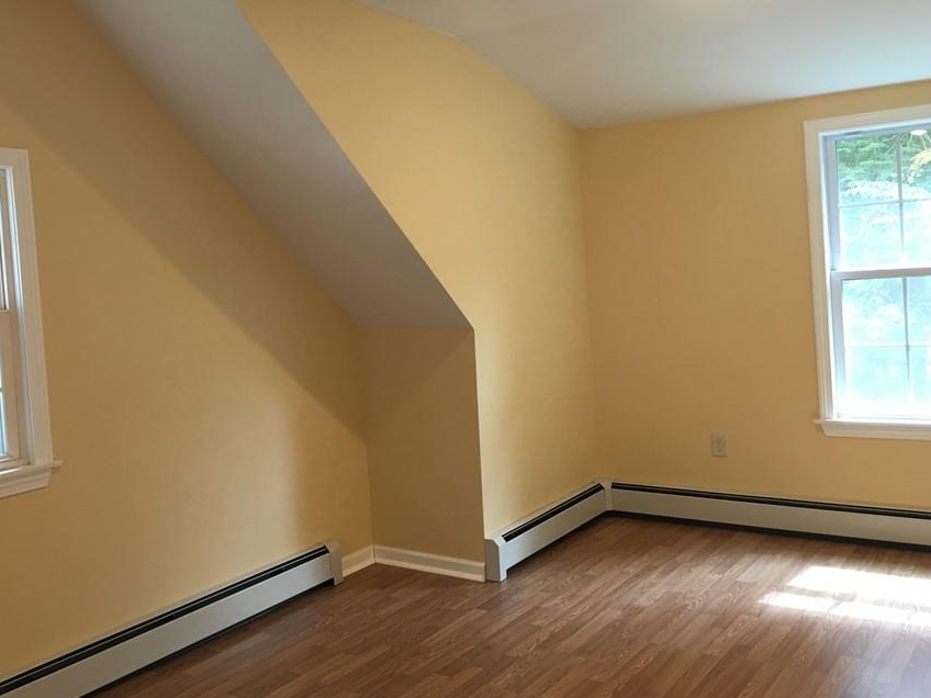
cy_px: 299
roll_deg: +3.7
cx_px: 403
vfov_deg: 40.6
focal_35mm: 35
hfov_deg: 52.5
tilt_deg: -0.6
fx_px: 941
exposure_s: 1/15
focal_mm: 4.15
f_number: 2.2
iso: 40
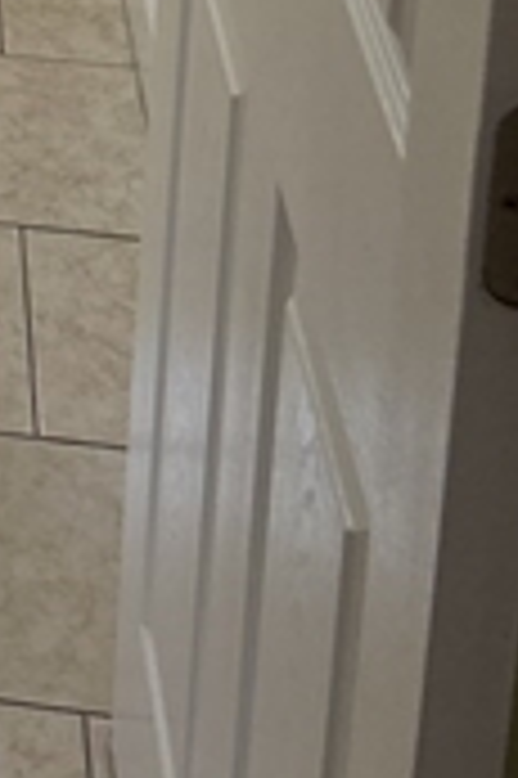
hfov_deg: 10.4
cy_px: -791
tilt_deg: -15.6
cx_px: -572
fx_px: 2595
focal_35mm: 120
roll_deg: -0.5
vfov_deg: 14.2
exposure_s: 1/60
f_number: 1.5
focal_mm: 5.7
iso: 64
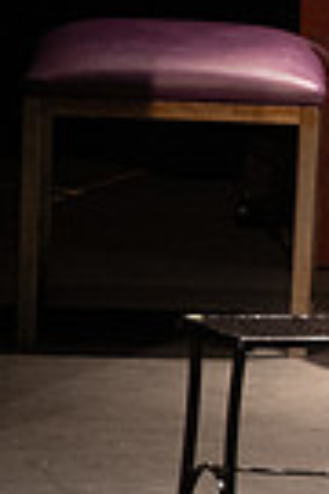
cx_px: 1020
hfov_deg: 1.0
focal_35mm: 1376
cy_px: 99
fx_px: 18861
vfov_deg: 1.5
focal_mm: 320
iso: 9000
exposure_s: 1/200
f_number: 6.3
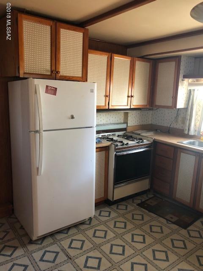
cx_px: 102
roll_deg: -2.3
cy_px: 136
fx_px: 219
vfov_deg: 63.4
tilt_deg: -9.8
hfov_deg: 49.7
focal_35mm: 28
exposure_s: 1/15
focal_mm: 4
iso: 100
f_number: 1.8
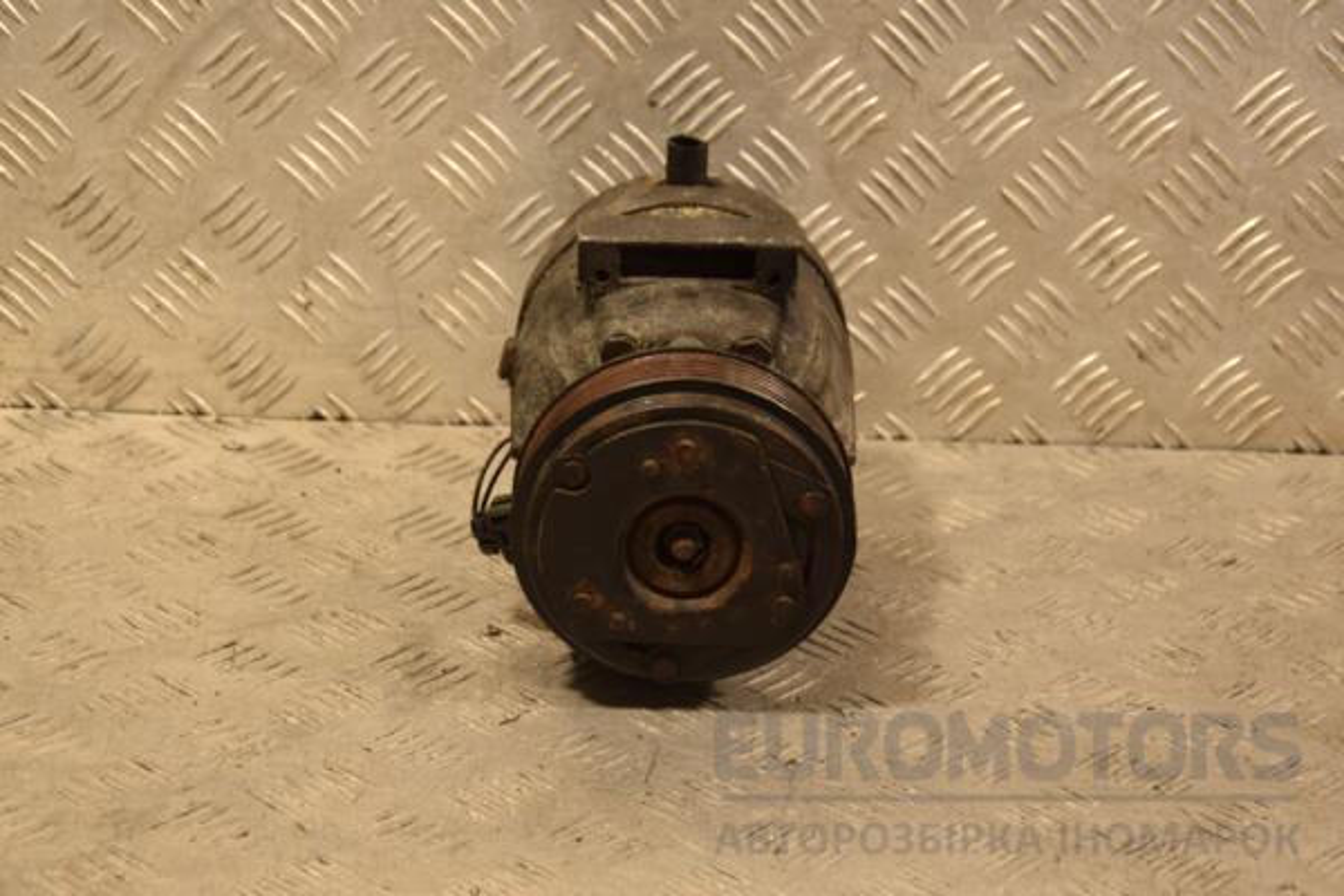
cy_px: 448
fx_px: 2912
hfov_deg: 26.0
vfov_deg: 17.5
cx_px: 672
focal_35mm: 78
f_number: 5.6
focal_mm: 52
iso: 800
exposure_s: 1/125
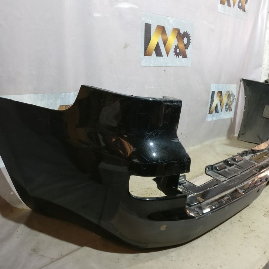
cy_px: 134
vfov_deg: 48.5
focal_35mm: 34
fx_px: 299
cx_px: 142
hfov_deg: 48.4
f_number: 2
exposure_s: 1/25
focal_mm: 4.26
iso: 500
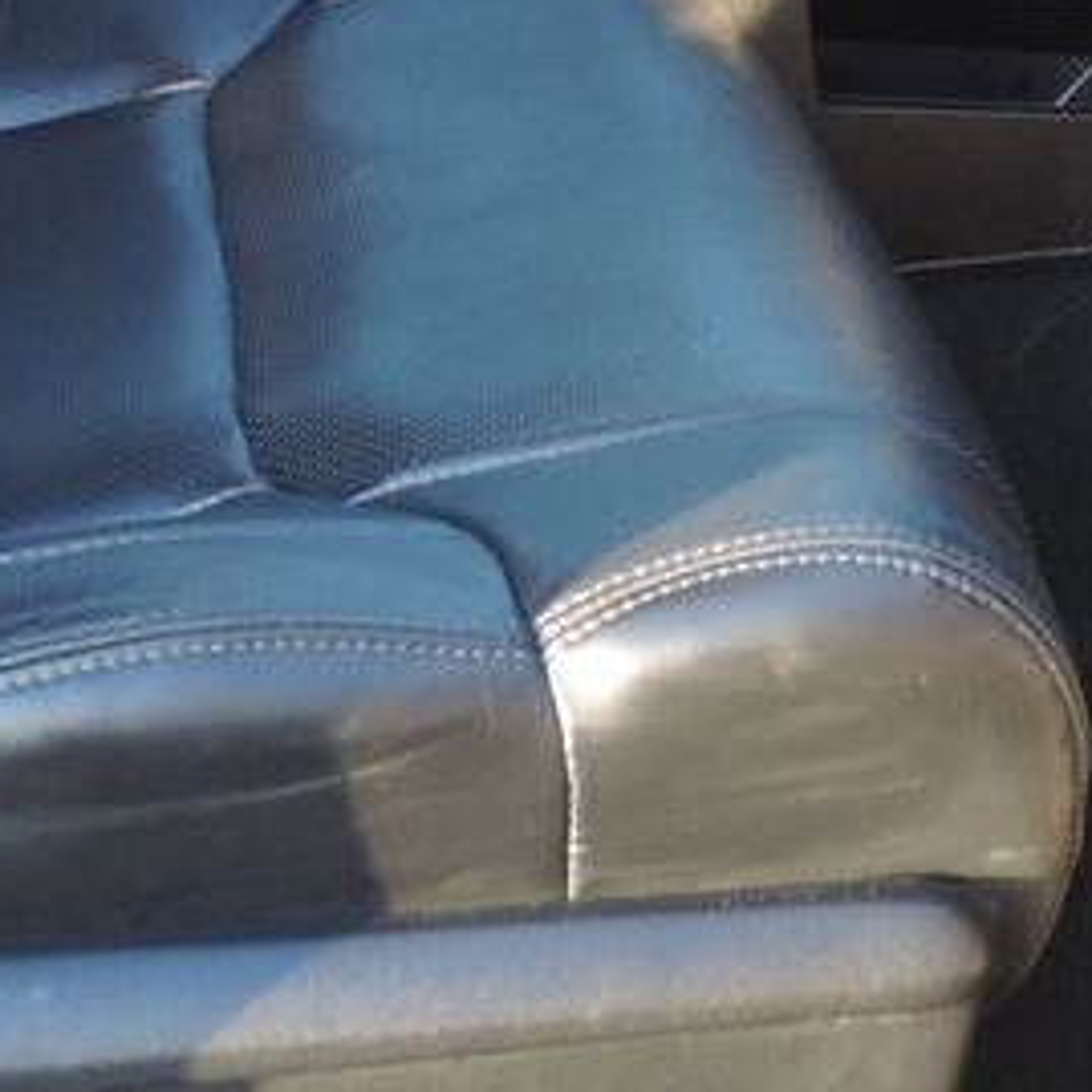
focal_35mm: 101
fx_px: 3605
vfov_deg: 16.5
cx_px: 861
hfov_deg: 17.1
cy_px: -235
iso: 180
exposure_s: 1/30
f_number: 3
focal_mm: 4.3
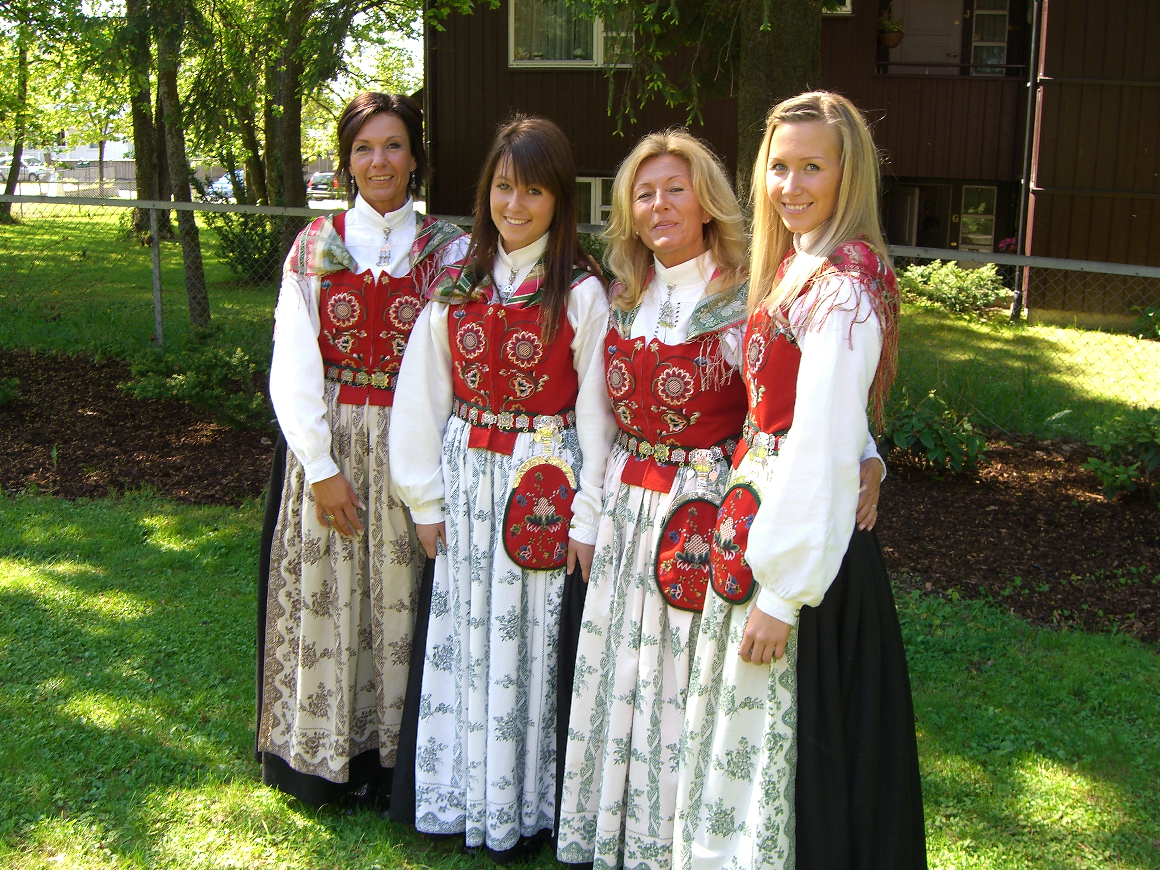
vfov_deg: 37.7
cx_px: 580
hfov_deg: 49.0
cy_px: 435
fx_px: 1273
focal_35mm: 38
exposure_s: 1/80
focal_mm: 7.9
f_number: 4
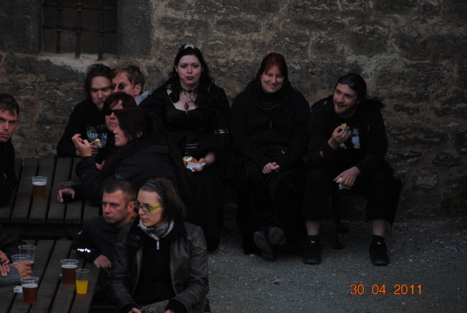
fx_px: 3900
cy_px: 156
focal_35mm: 300
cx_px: 234
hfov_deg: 6.9
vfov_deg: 4.6
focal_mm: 200
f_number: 5.6
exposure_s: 1/60
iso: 200
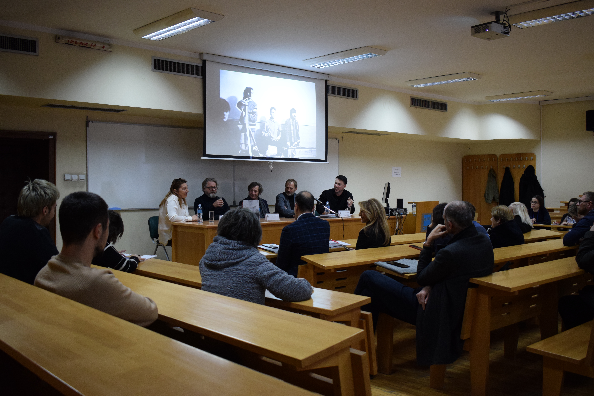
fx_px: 594
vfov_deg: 36.9
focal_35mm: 36
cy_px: 198
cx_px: 297
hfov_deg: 53.1
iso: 1600
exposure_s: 1/100
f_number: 4
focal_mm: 24
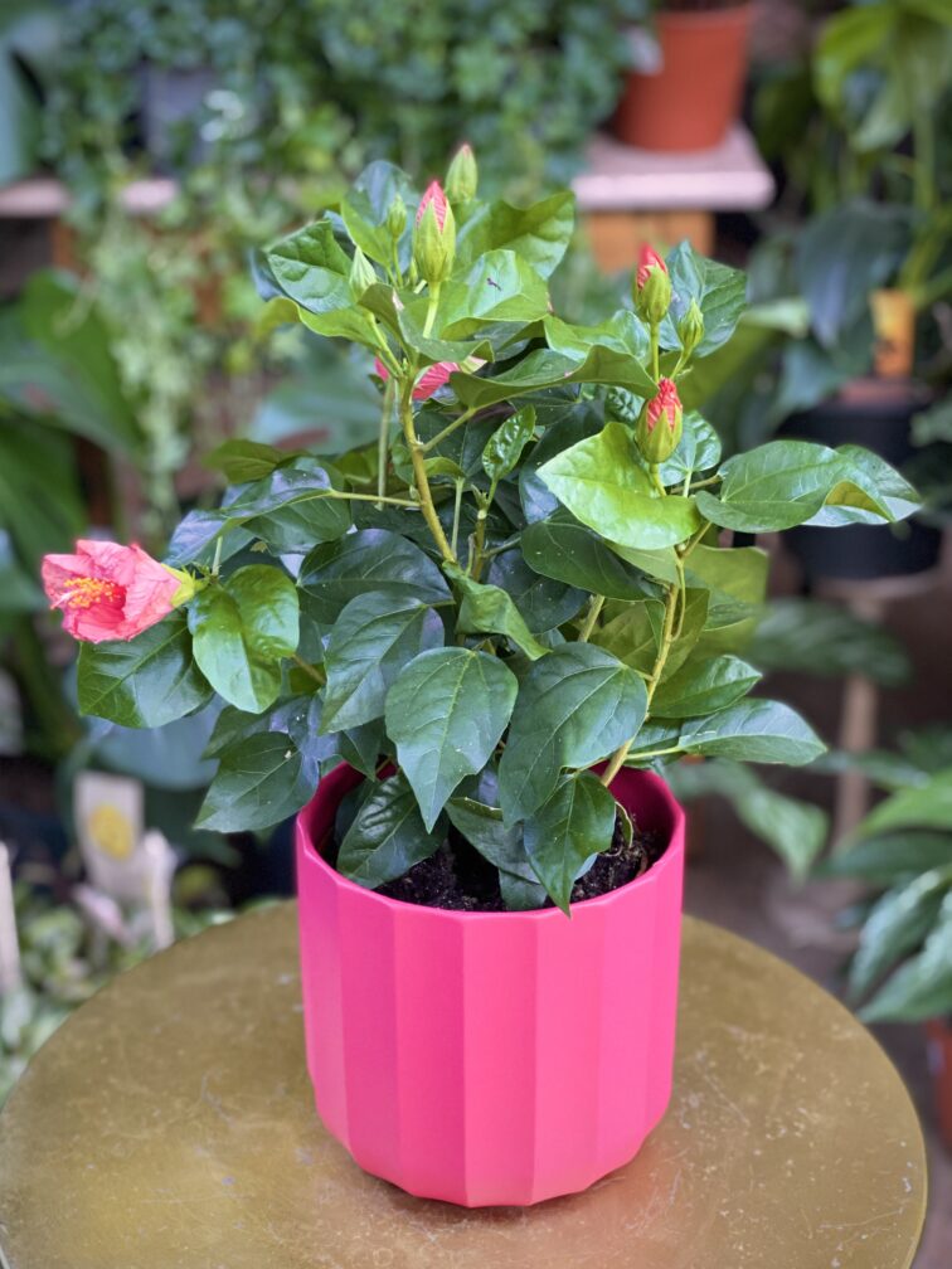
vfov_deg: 36.8
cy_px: 634
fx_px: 1907
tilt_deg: -25.2
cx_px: 476
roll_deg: +0.5
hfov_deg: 28.0
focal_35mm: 52
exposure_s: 1/65
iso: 250
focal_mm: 6
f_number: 2
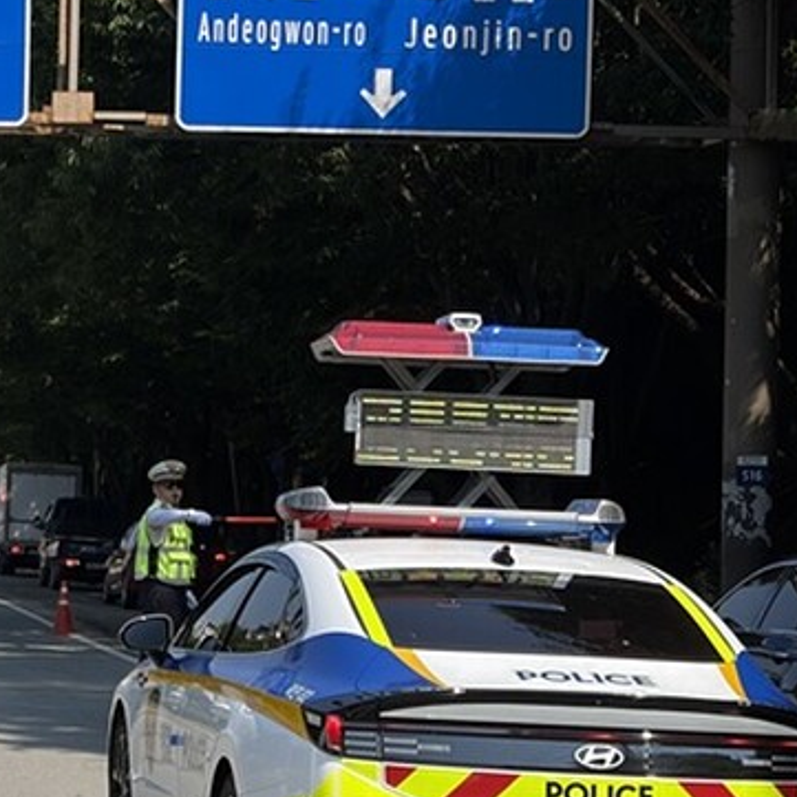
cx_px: -146
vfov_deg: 14.4
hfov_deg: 14.0
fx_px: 3152
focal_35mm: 121
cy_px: 575
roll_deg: +0.3
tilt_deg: -4.1
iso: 40
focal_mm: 5.96
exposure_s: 1/3831
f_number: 1.6
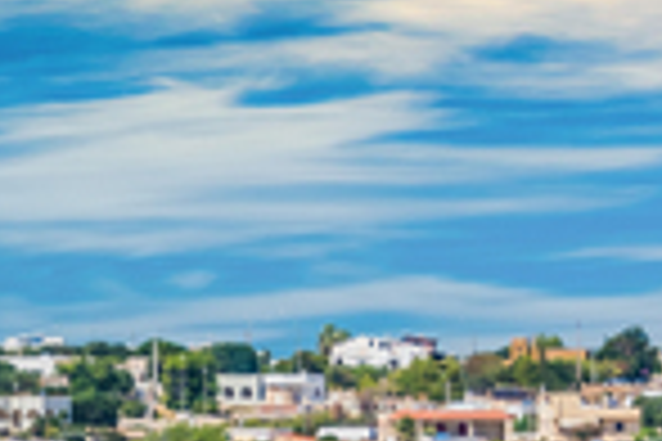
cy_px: 1235
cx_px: -432
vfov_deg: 2.9
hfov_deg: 4.3
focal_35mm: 476
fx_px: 8752
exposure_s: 1/320
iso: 200
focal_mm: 70
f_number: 13
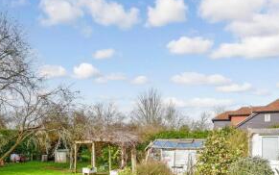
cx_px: 136
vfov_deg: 46.7
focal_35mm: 25
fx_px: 190
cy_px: 140
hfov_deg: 72.5
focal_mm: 10
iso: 400
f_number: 8
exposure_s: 1/320
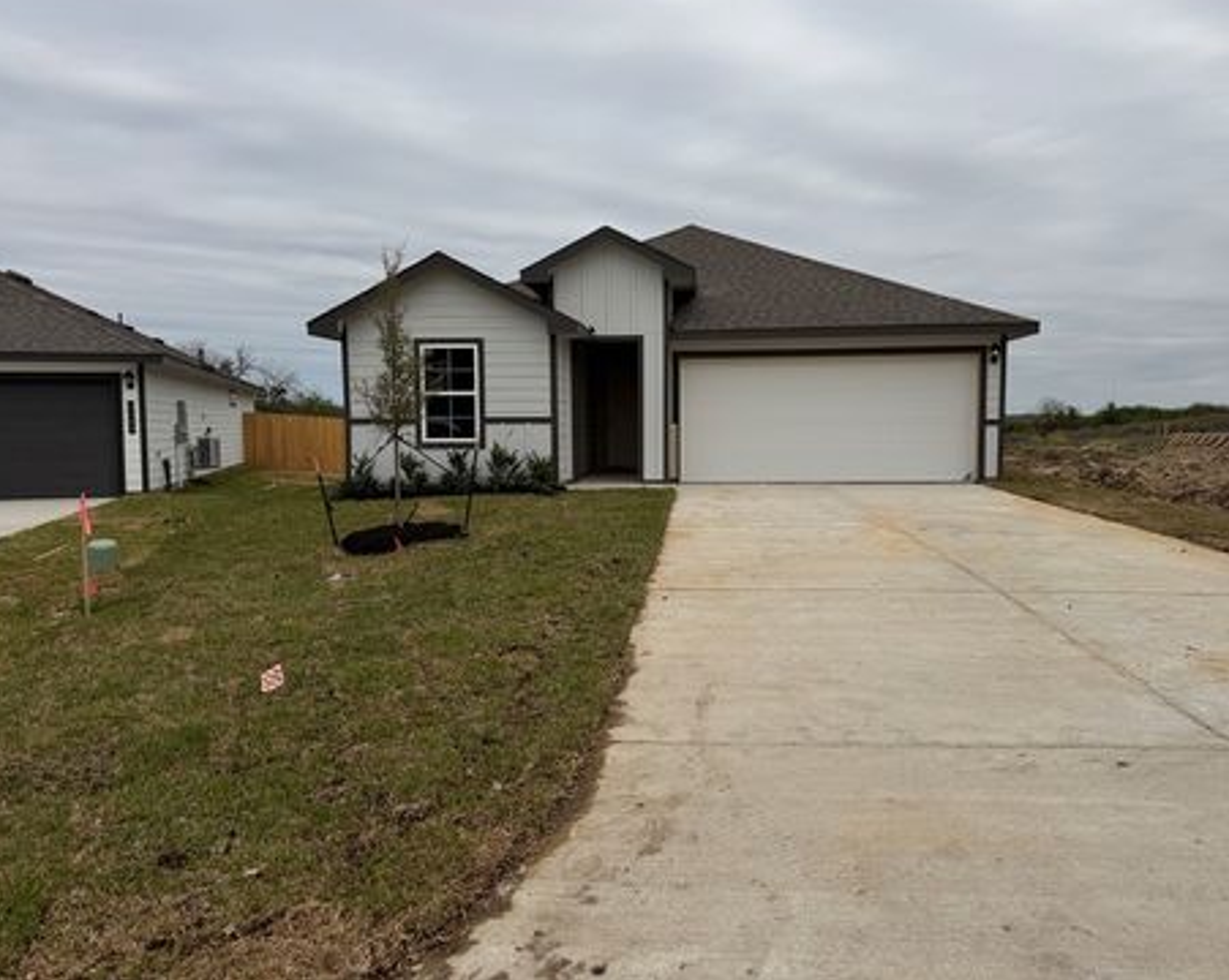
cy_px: 475
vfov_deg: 54.9
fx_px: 945
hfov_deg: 66.0
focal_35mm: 26
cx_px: 649
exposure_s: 1/10309
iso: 80
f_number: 1.78
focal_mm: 6.76
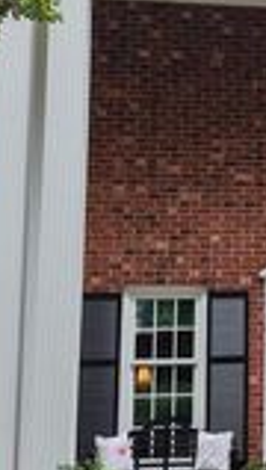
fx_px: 1023
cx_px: 372
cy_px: 197
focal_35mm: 82
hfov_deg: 14.1
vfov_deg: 25.8
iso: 400
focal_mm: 8.67
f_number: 1.8
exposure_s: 1/160
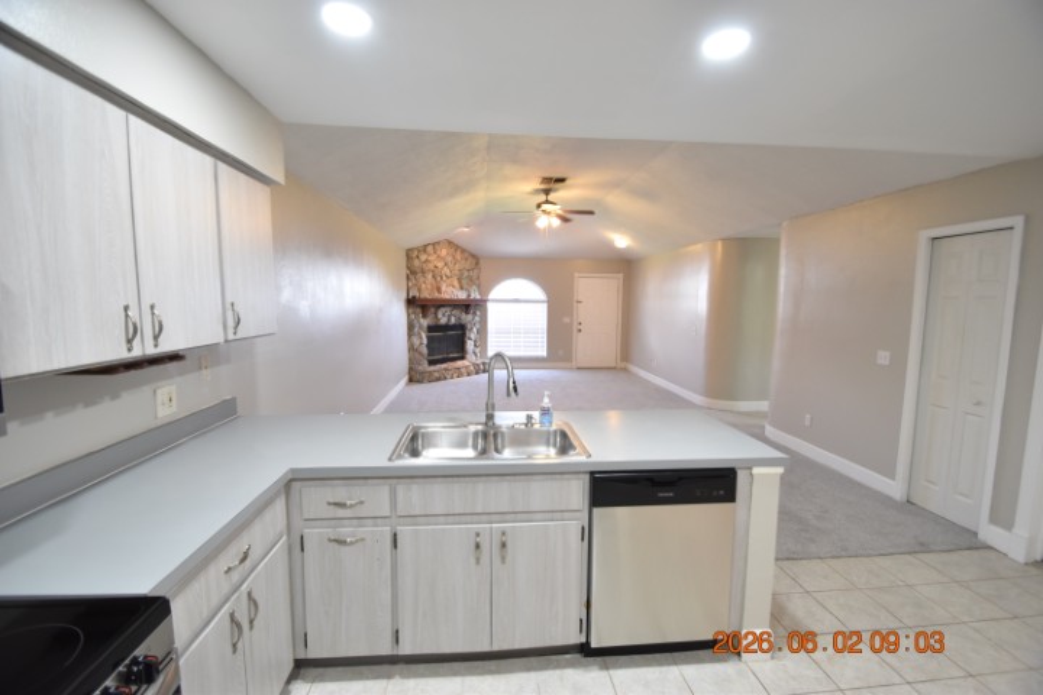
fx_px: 435
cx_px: 522
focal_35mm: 15
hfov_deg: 100.4
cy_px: 348
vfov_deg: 77.3
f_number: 3.5
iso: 800
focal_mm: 10
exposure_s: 1/60
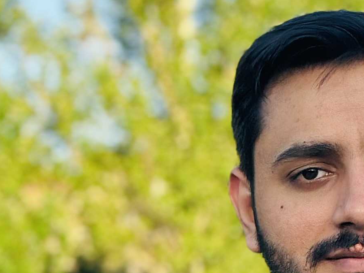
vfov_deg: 6.8
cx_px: 177
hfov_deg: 9.2
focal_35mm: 216
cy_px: 311
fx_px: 2271
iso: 80
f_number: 1.78
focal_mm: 6.86
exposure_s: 1/850
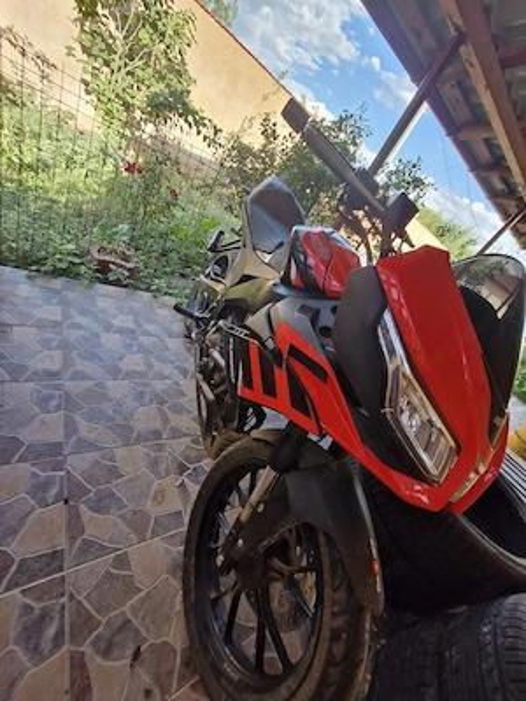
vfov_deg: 106.2
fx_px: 263
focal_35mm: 13
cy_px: 350
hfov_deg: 89.9
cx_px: 263
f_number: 2.2
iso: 50
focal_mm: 1.74
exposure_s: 1/152
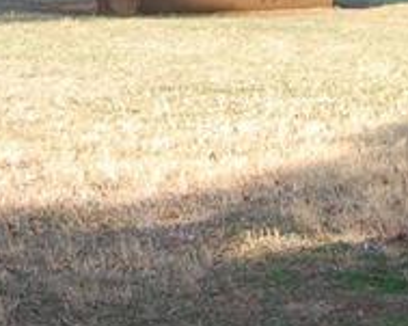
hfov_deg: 8.4
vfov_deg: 6.6
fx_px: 2764
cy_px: -309
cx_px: 76
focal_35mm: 229
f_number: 5.6
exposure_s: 1/125
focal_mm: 30
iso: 200
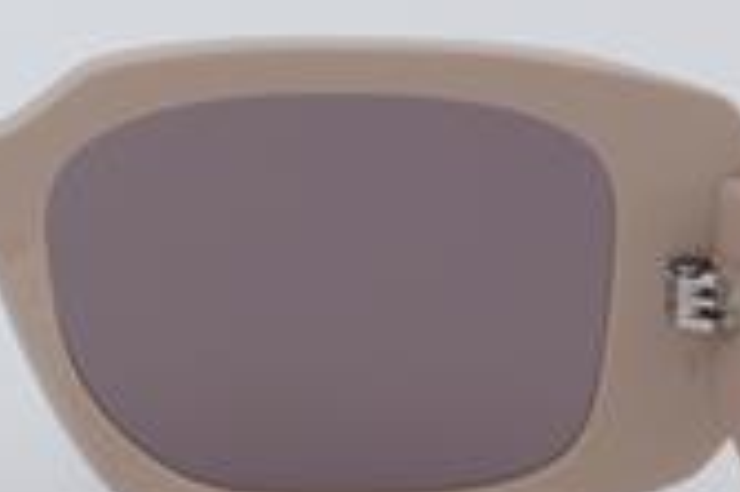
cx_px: -89
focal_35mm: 180
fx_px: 3696
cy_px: 408
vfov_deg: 7.6
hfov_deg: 11.3
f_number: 32
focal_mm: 50
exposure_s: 1/4
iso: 100
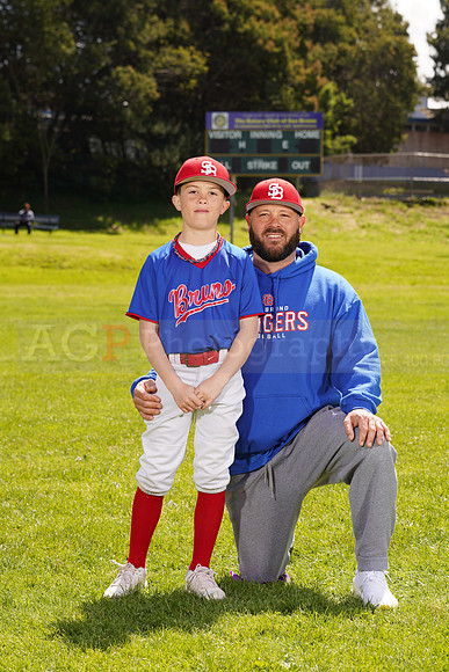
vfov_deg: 20.4
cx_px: 224
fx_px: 1870
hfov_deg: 13.7
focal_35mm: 100
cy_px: 336
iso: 100
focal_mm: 100
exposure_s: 1/160
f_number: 9
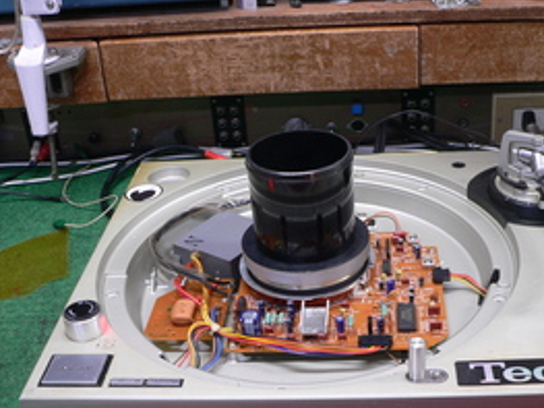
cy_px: 223
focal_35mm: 52
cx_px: 327
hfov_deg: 36.7
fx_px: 817
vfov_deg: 28.0
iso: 100
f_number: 2.8
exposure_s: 1/10
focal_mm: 6
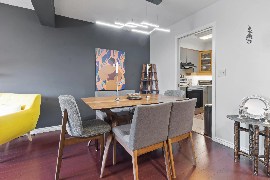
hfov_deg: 95.0
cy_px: 90
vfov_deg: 72.1
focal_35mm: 16
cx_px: 135
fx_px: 124
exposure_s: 15
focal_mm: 11
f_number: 14
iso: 125
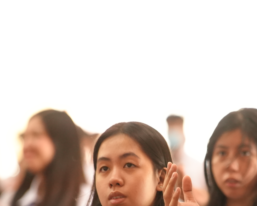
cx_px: 201
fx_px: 3164
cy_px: 199
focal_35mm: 416
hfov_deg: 4.6
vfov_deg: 3.7
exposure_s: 1/125
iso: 3200
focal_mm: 150
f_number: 2.8
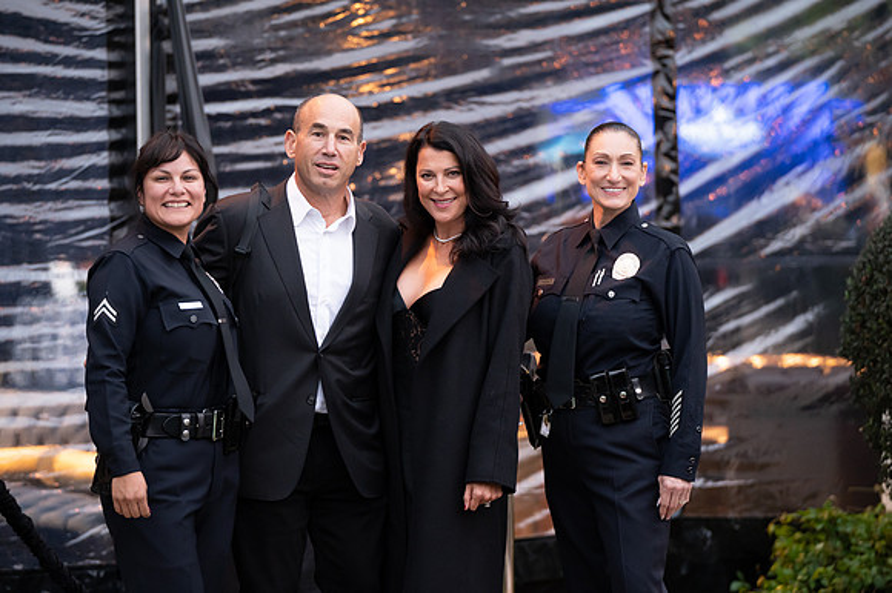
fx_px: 3238
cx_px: 428
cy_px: 271
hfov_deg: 15.7
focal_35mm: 131
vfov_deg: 10.5
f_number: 2.8
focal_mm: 120
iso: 3200
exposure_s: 1/100
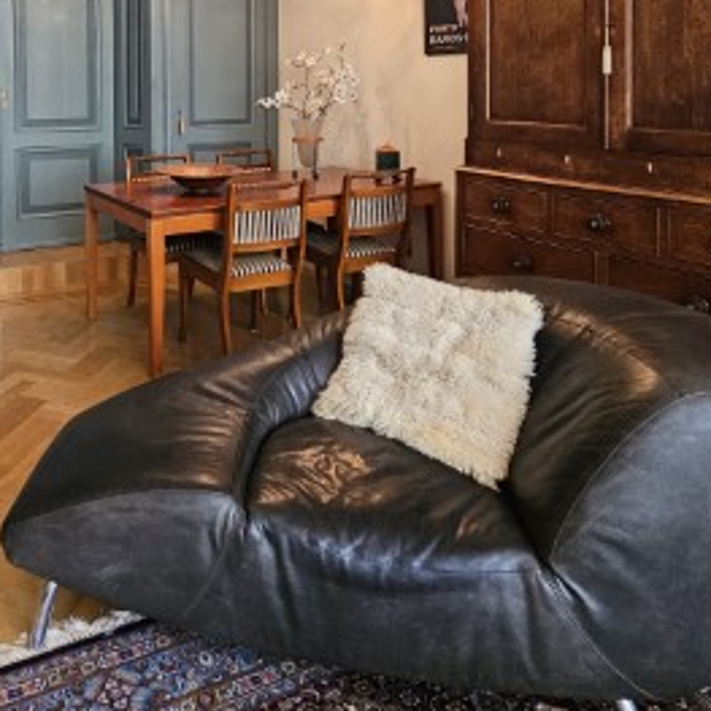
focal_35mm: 28
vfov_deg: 52.4
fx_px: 651
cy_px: 111
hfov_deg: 53.5
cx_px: 143
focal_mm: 2.2
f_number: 2.2
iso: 320
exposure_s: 1/50
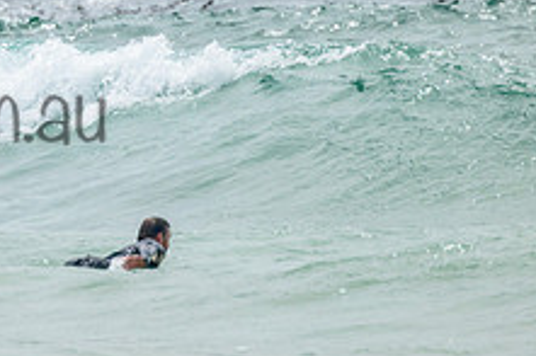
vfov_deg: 0.7
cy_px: 86
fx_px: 31302
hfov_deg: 1.0
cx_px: -150
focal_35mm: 2104
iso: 1100
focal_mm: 800
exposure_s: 1/2000
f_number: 11
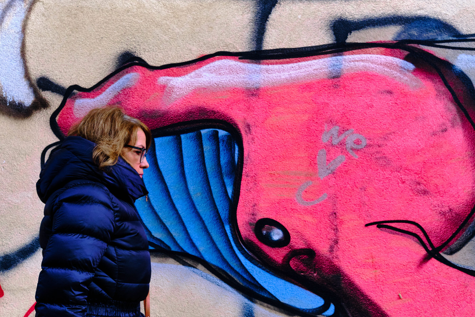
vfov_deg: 32.6
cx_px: 238
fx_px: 541
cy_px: 158
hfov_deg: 47.4
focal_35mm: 41
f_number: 8
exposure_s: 1/1000
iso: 1000
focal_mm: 27
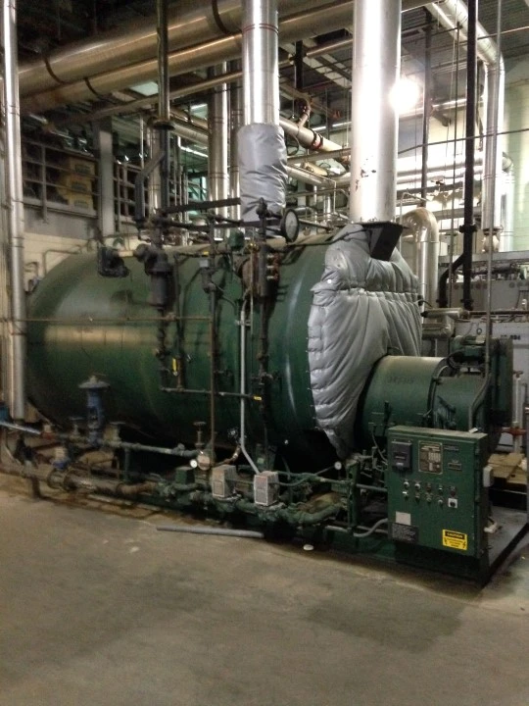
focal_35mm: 33
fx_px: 672
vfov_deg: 55.4
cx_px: 264
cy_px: 353
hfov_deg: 42.9
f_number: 2.4
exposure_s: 1/15
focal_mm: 4.12
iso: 800
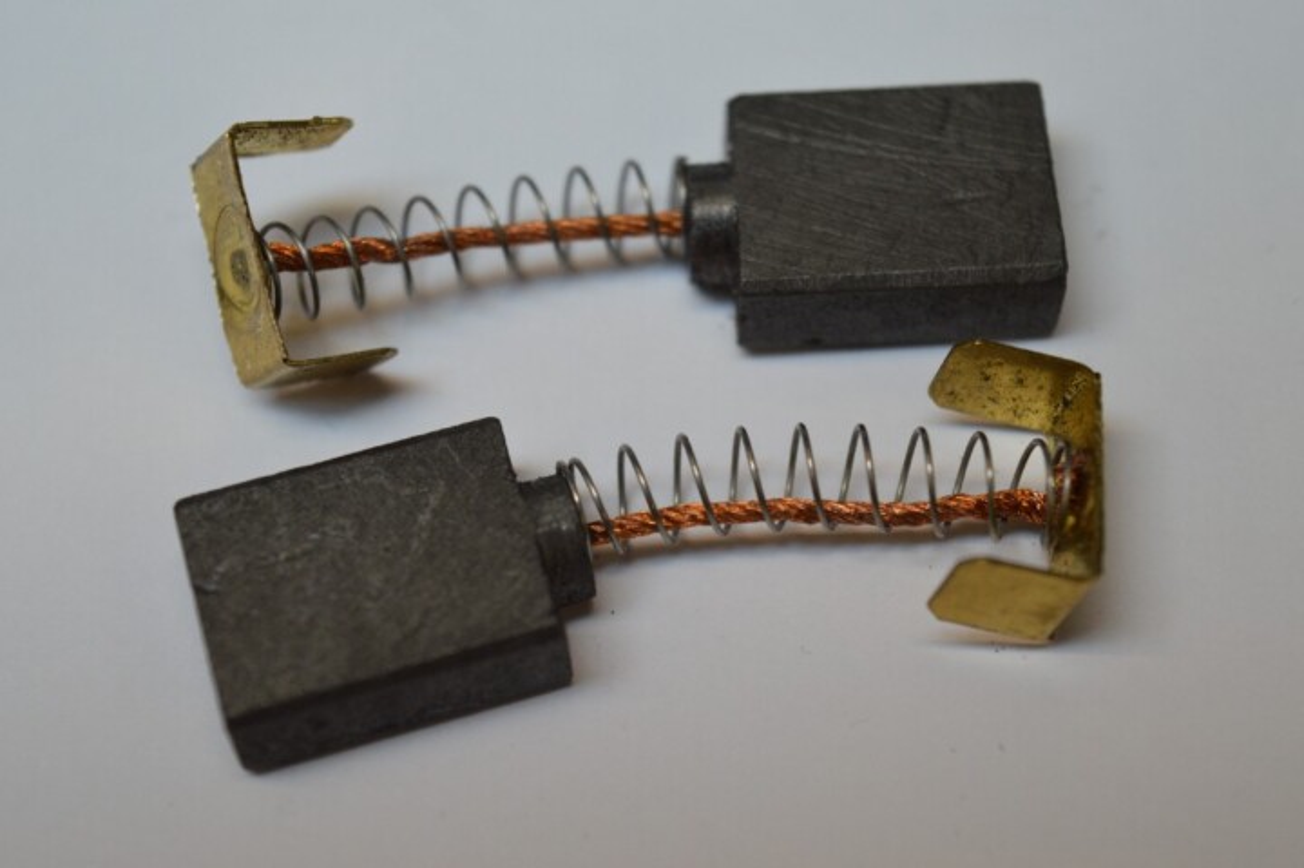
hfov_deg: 24.6
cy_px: 434
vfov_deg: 16.5
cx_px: 652
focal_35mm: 82
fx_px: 2986
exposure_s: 1/125
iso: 400
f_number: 5.6
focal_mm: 55
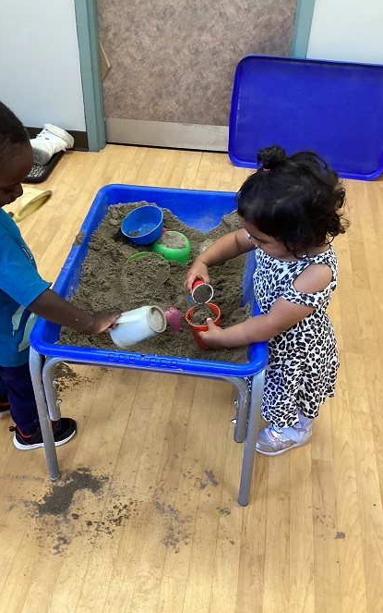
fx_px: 551
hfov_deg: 38.2
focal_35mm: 33
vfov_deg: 58.1
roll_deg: +0.9
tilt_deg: -41.3
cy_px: 307
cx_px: 159
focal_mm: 3.3
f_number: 2.4
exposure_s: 1/60
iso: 250
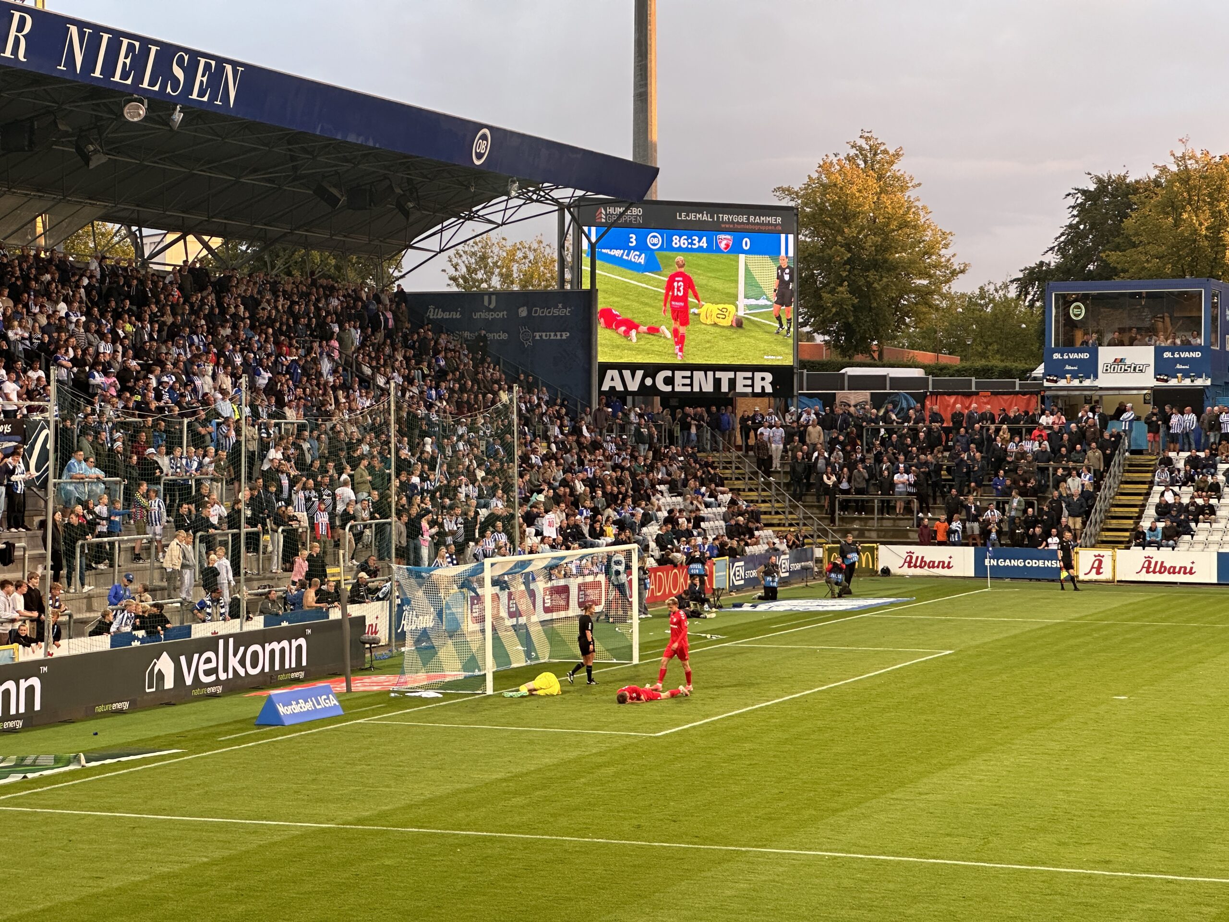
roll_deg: -0.1
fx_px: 2734
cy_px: 461
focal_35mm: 77
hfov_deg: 25.3
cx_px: 614
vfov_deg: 19.1
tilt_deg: -0.4
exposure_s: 1/100
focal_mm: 9
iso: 100
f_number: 2.8
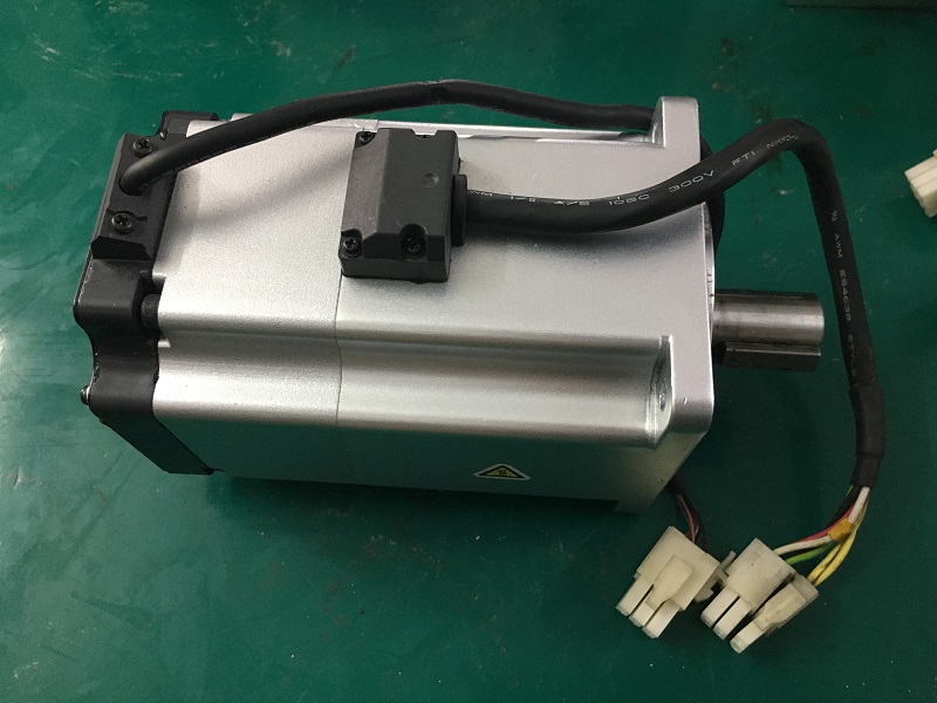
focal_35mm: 29
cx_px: 468
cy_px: 352
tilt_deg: -66.1
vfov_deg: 48.2
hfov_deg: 61.7
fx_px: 785
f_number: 2.2
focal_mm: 4.15
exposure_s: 1/33
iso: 160
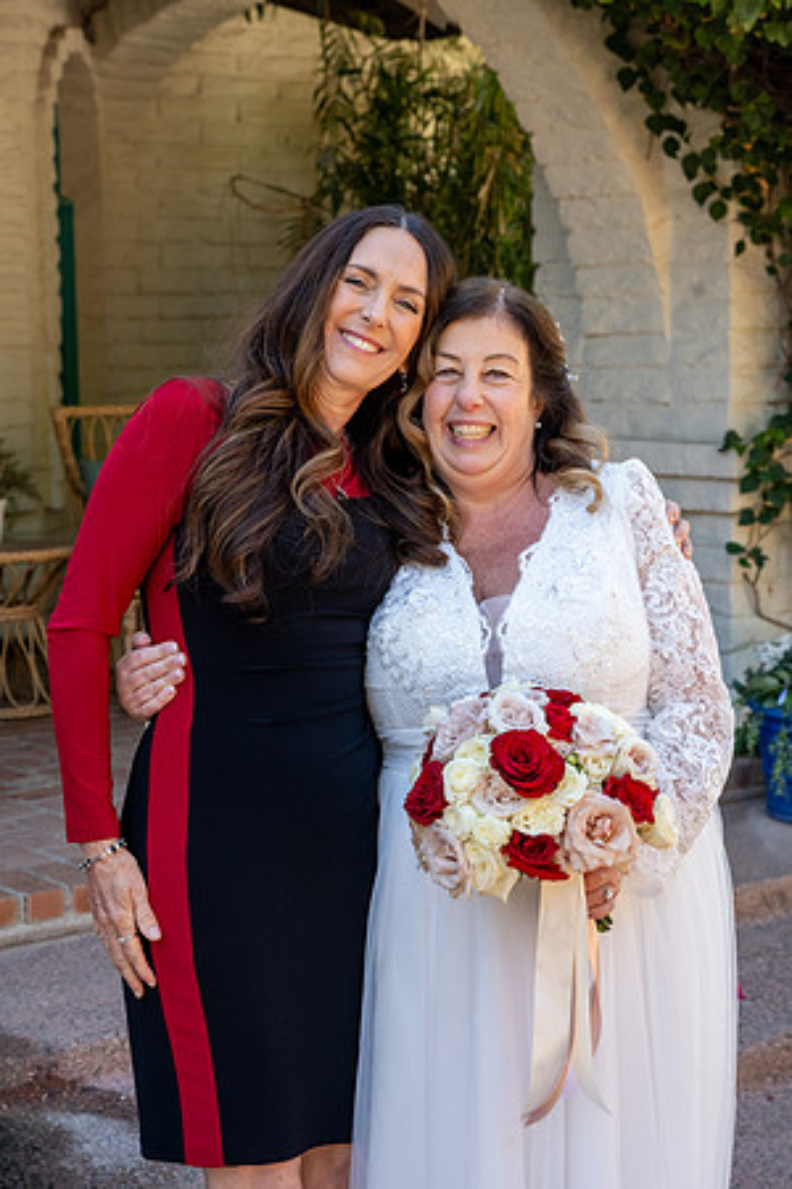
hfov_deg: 19.5
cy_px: 594
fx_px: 2310
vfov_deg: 28.8
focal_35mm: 70
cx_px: 396
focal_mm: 70
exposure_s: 1/250
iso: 1000
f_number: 7.1
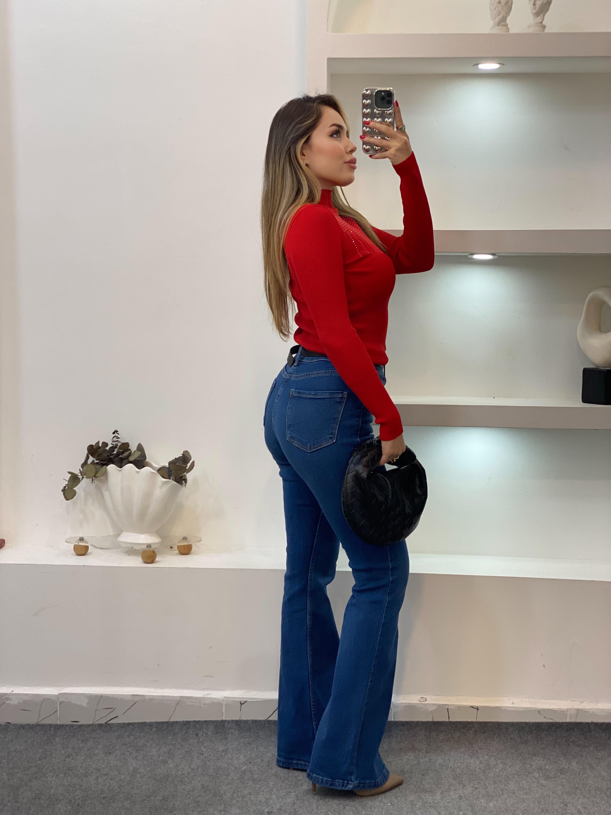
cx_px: 306
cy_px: 408
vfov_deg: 36.8
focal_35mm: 52
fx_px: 1224
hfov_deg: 28.0
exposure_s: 1/100
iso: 80
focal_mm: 6
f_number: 2
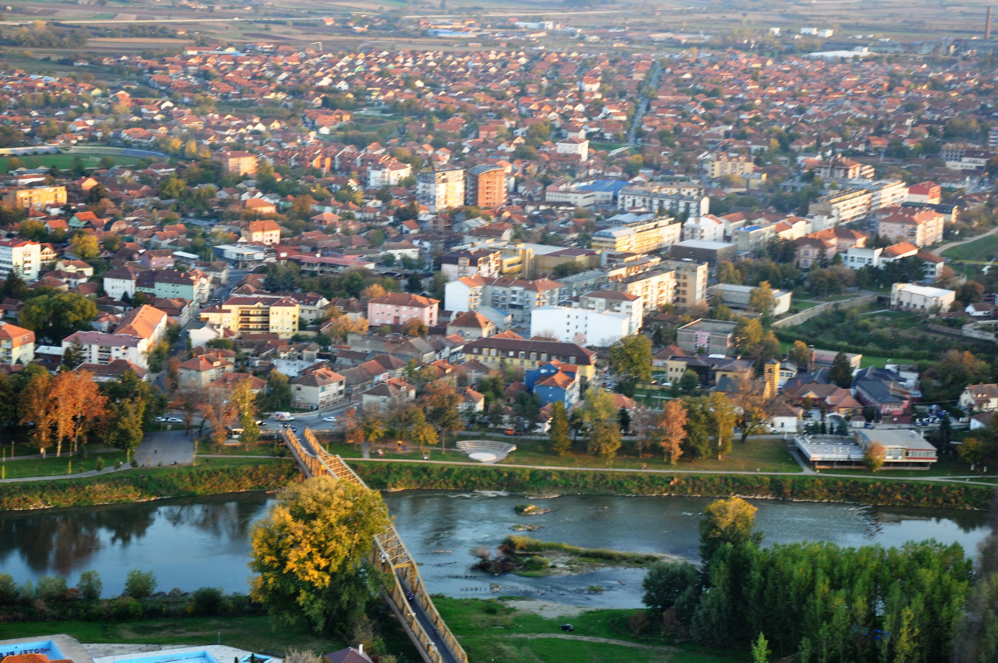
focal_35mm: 78
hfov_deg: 26.0
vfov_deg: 17.4
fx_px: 2160
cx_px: 499
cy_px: 332
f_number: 5
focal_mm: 52
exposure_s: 1/100
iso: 400
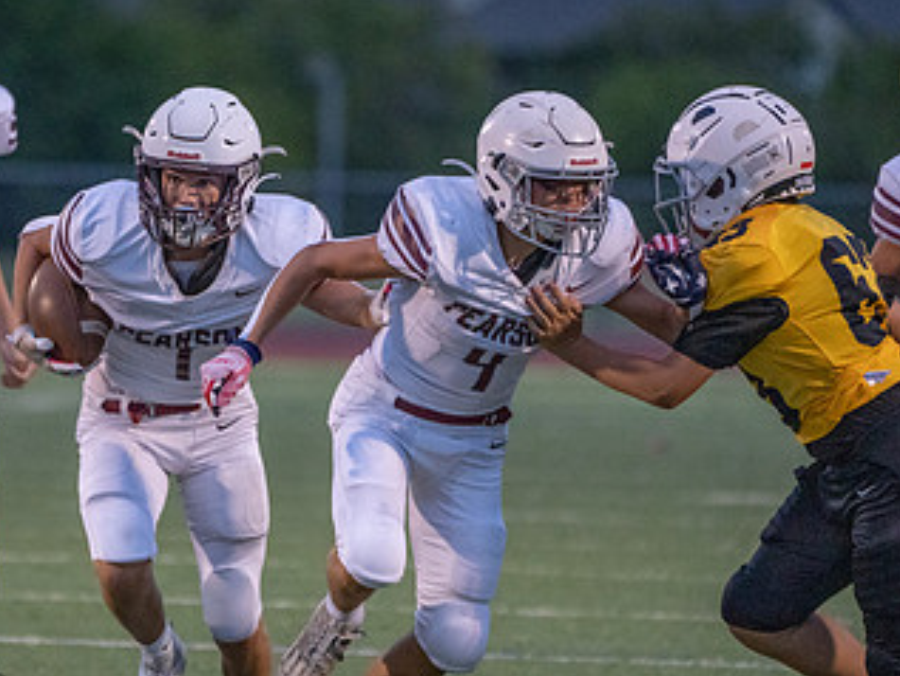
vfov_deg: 2.1
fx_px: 18285
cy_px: 365
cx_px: 219
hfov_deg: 2.8
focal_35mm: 703
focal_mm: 400
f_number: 5.6
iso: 8000
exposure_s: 1/1000
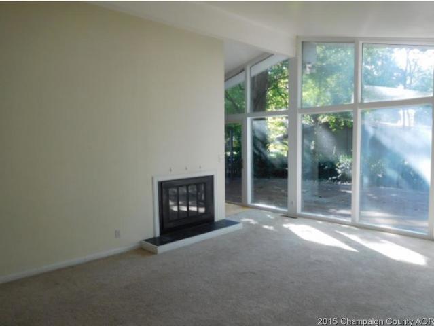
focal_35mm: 25
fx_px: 314
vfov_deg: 54.9
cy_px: 163
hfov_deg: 69.4
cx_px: 217
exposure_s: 1/40
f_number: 3.4
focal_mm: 4.5
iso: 125
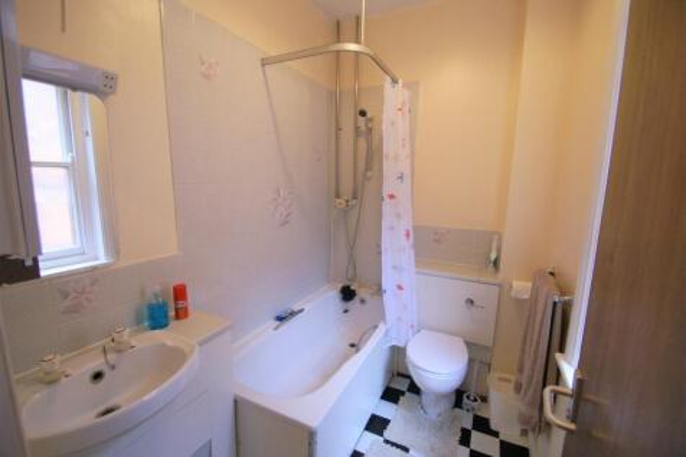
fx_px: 286
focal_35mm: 15
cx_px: 343
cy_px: 228
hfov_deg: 100.4
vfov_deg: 77.3
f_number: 3.5
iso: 200
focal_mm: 10
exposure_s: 1/30
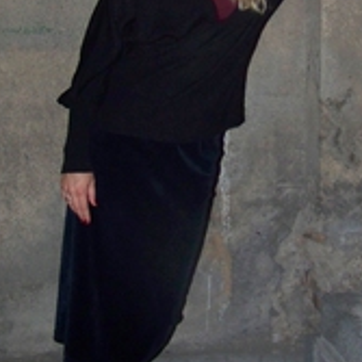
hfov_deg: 20.1
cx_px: 254
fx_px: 1018
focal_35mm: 86
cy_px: 59
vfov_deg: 19.9
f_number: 2.8
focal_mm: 5.85
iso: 200
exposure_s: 1/30
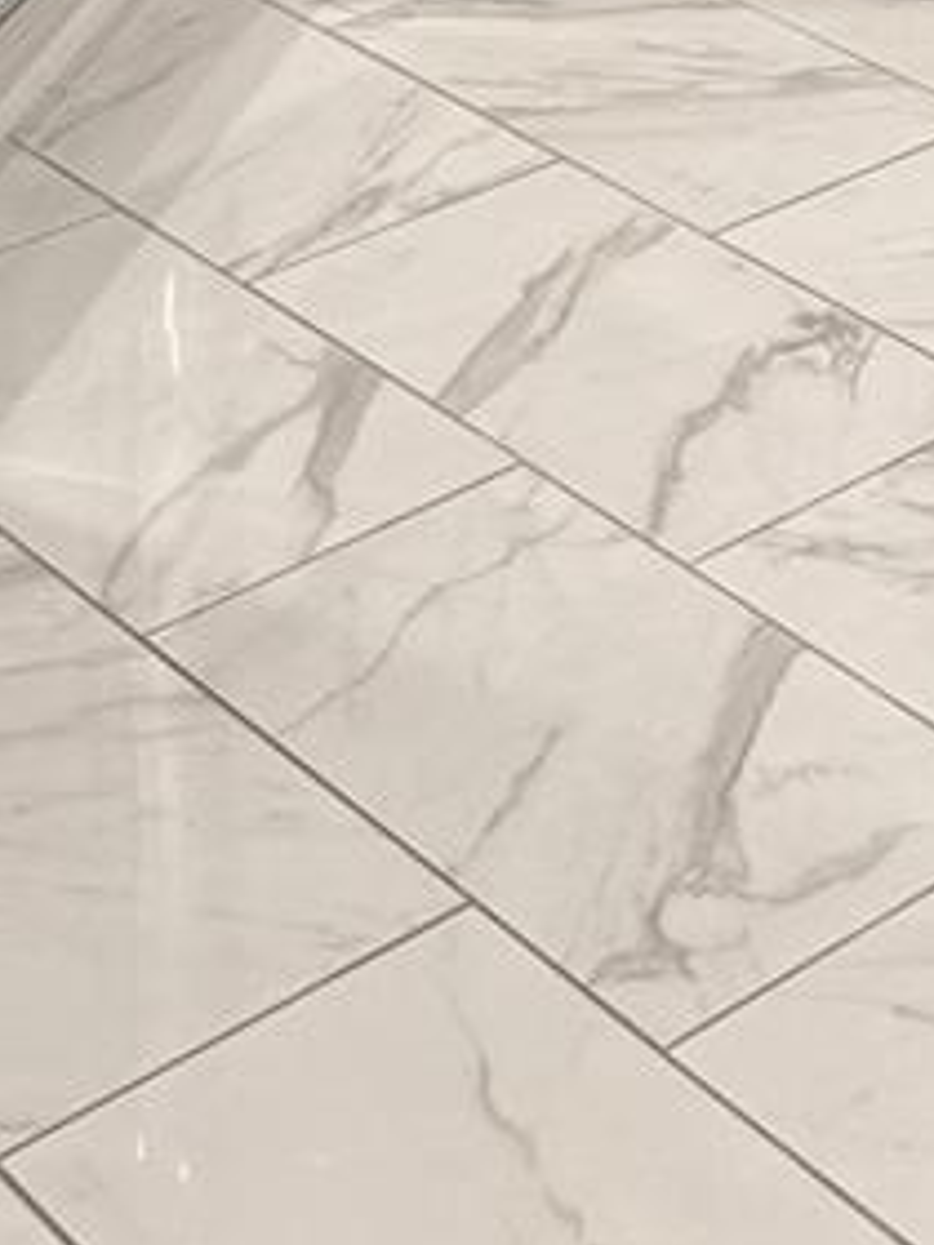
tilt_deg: -4.3
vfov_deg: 15.1
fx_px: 3705
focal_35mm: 103
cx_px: 1570
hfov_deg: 13.2
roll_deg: -0.6
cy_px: -1307
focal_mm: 6.76
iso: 160
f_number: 1.78
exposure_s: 1/60
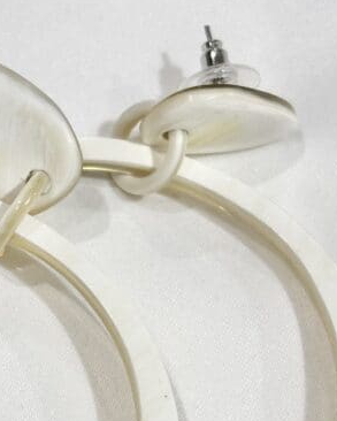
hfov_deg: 10.7
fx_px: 1770
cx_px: -44
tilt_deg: -52.4
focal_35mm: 142
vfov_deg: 13.4
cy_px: 381
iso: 32
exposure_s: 1/292
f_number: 1.6
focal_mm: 5.96
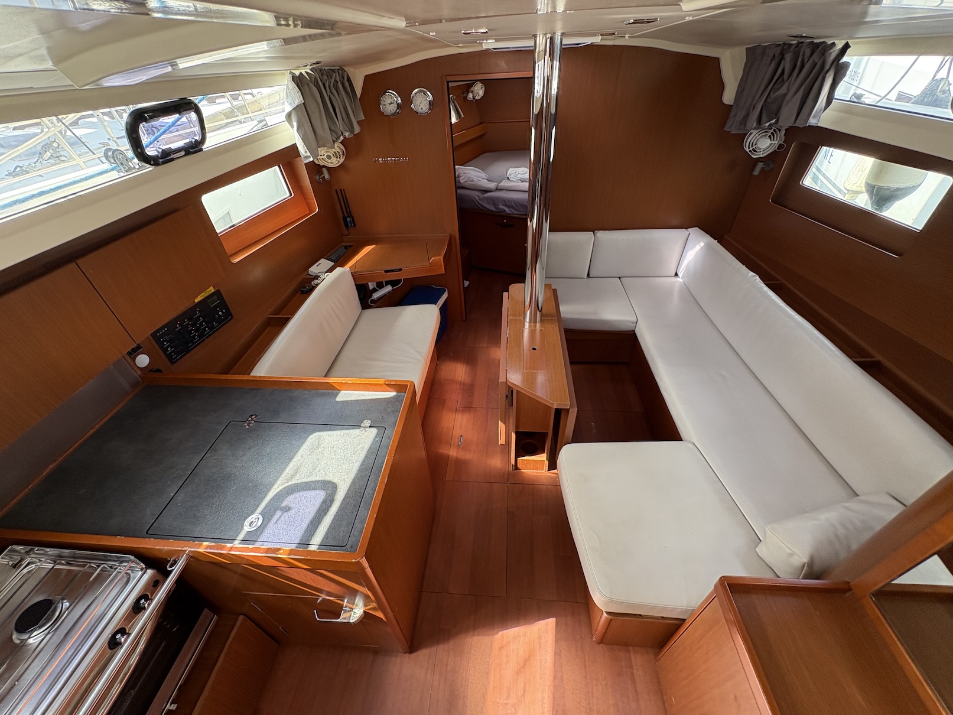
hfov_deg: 102.1
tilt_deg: -37.5
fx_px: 385
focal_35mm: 14
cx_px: 476
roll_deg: +3.5
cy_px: 358
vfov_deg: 85.7
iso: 100
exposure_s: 1/99
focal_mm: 2.22
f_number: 2.2
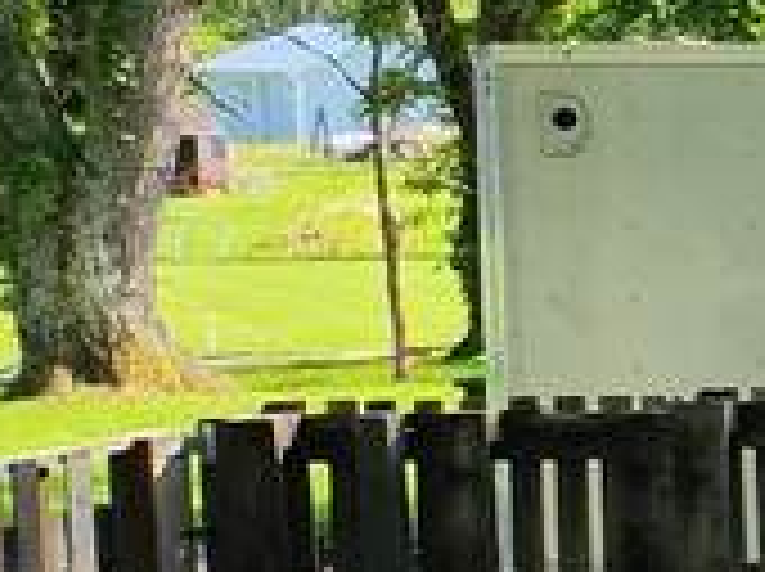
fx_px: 3994
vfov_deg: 8.2
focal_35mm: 181
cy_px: 374
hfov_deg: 8.1
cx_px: 2736
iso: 50
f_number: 1.8
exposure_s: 1/619
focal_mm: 5
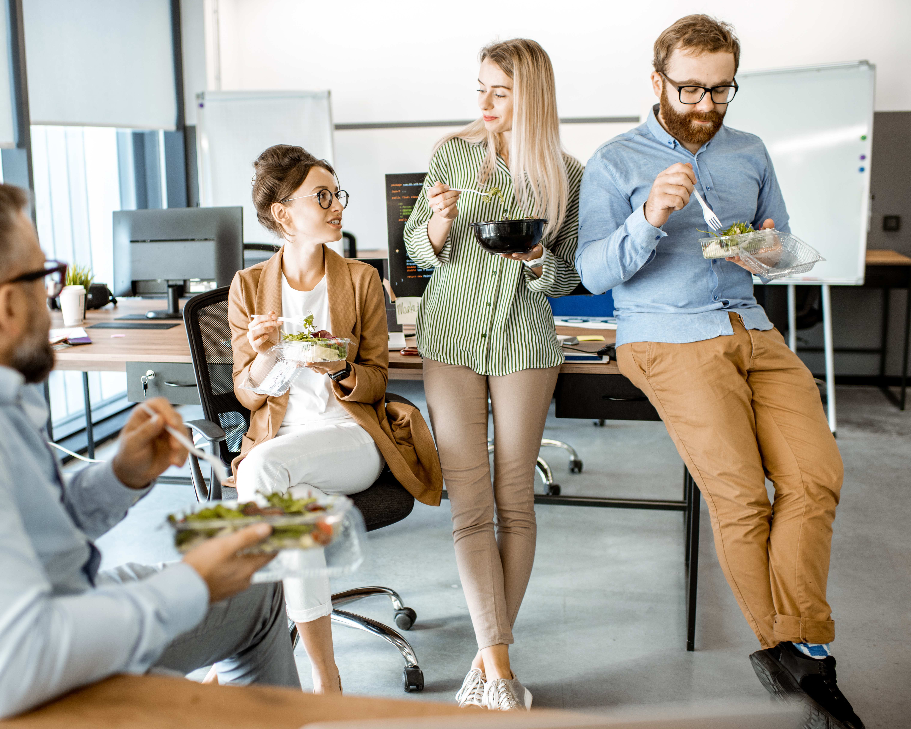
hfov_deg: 45.7
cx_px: 395
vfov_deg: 37.3
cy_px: 366
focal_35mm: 40
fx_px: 1079
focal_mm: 35
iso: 400
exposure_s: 1/200
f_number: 2.2
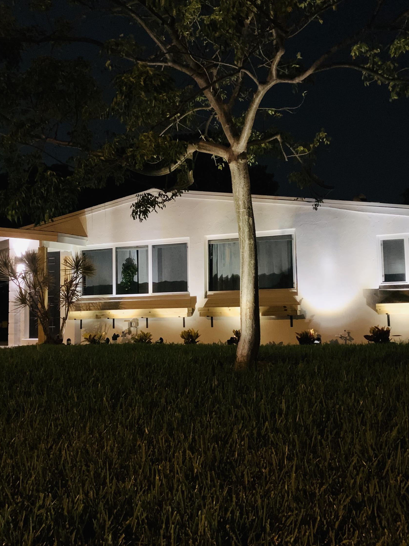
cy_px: 271
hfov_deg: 40.6
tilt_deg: +5.0
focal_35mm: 35
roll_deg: +1.2
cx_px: 178
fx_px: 552
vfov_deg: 52.6
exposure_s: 1/15
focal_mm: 4.25
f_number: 1.8
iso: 1600
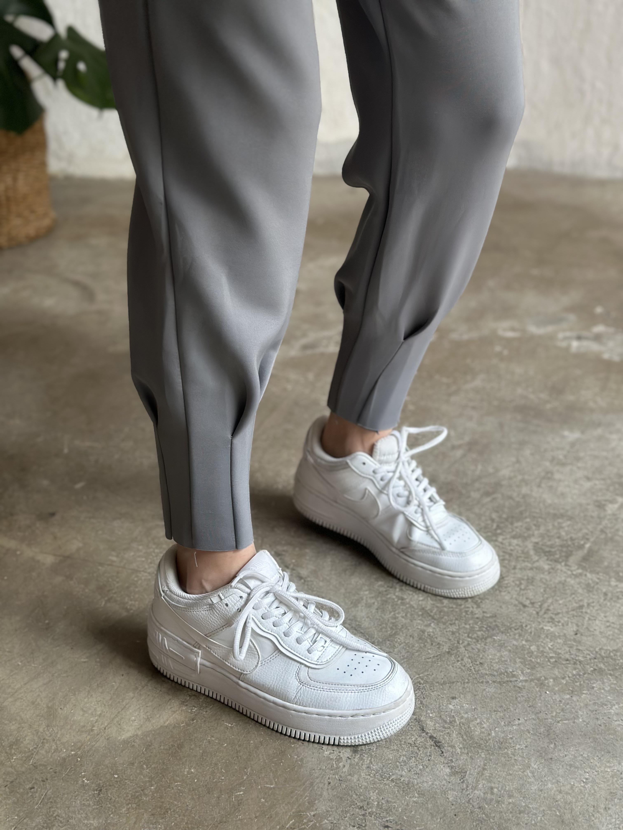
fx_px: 1152
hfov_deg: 30.3
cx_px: 312
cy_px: 415
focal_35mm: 48
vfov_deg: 39.7
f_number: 1.78
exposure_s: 1/60
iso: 200
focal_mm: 6.86
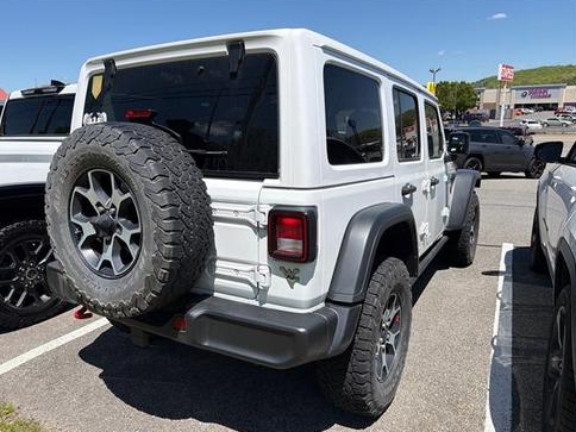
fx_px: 416
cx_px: 281
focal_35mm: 25
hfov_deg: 69.4
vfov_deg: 54.9
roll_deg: +1.7
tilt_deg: -13.8
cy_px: 218
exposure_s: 1/6173
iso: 80
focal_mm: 6.76
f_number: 1.78
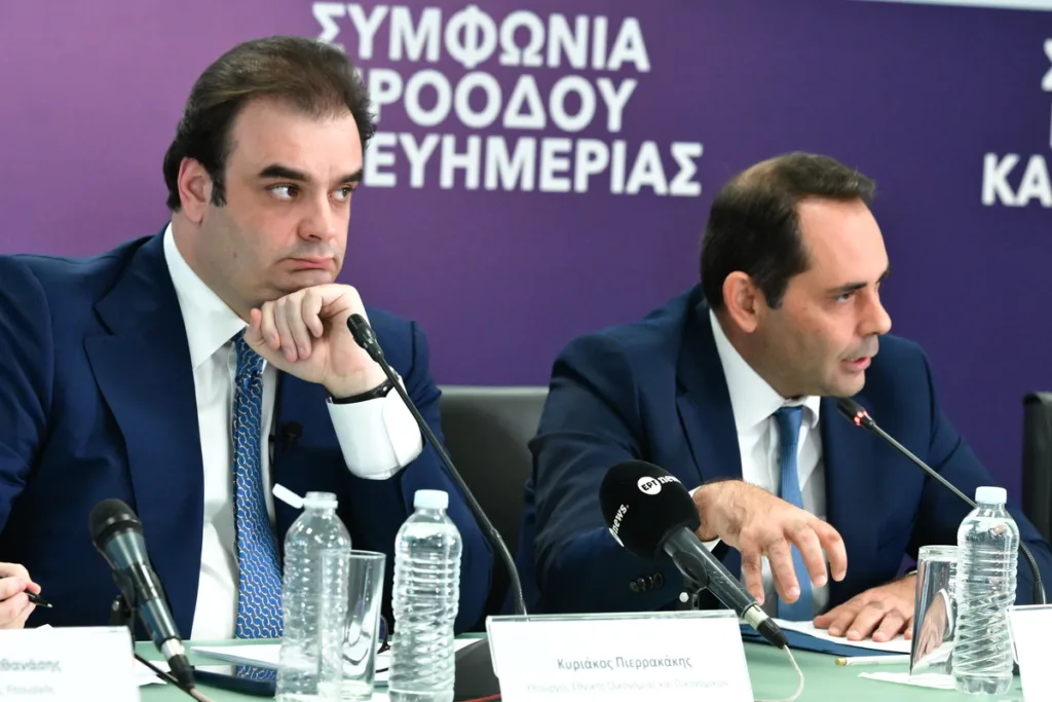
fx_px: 5465
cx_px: 526
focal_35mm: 187
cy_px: 351
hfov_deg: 11.0
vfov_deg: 7.3
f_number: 4.5
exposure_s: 1/400
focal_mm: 125
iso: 6400
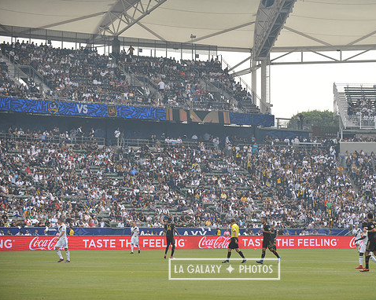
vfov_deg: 11.7
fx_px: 1468
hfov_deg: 14.6
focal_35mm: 132
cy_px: 151
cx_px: 224
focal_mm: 116
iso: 320
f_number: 3.5
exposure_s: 1/2500
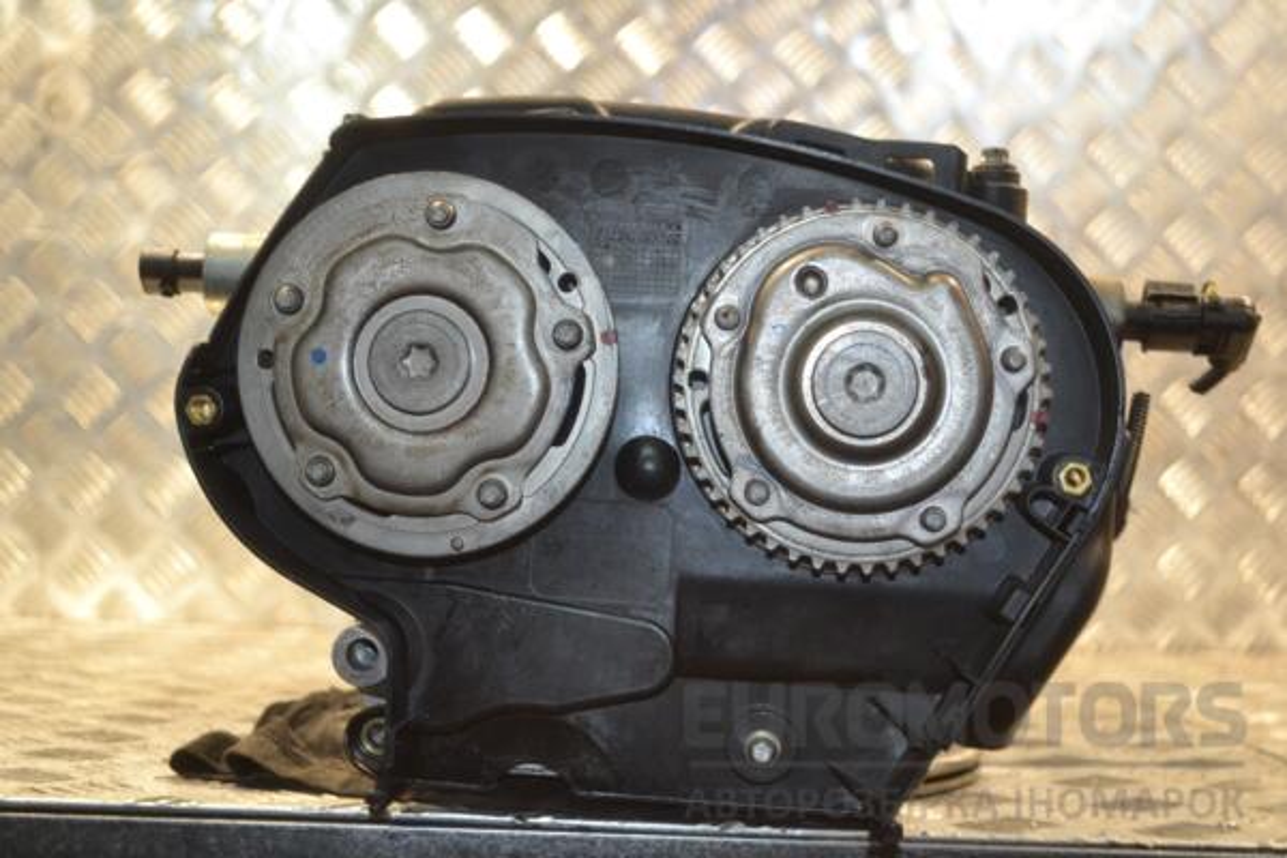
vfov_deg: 25.1
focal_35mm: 54
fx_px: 1930
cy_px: 429
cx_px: 644
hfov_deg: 36.9
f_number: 5
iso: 800
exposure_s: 1/60
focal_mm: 36
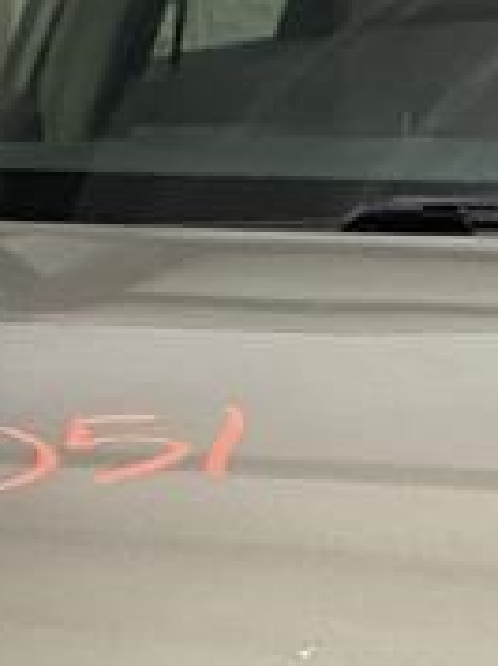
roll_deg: -3.7
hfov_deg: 7.9
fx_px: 3596
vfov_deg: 10.2
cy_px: 1040
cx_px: 333
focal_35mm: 187
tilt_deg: -14.8
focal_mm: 4.25
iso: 200
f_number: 1.8
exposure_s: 1/60
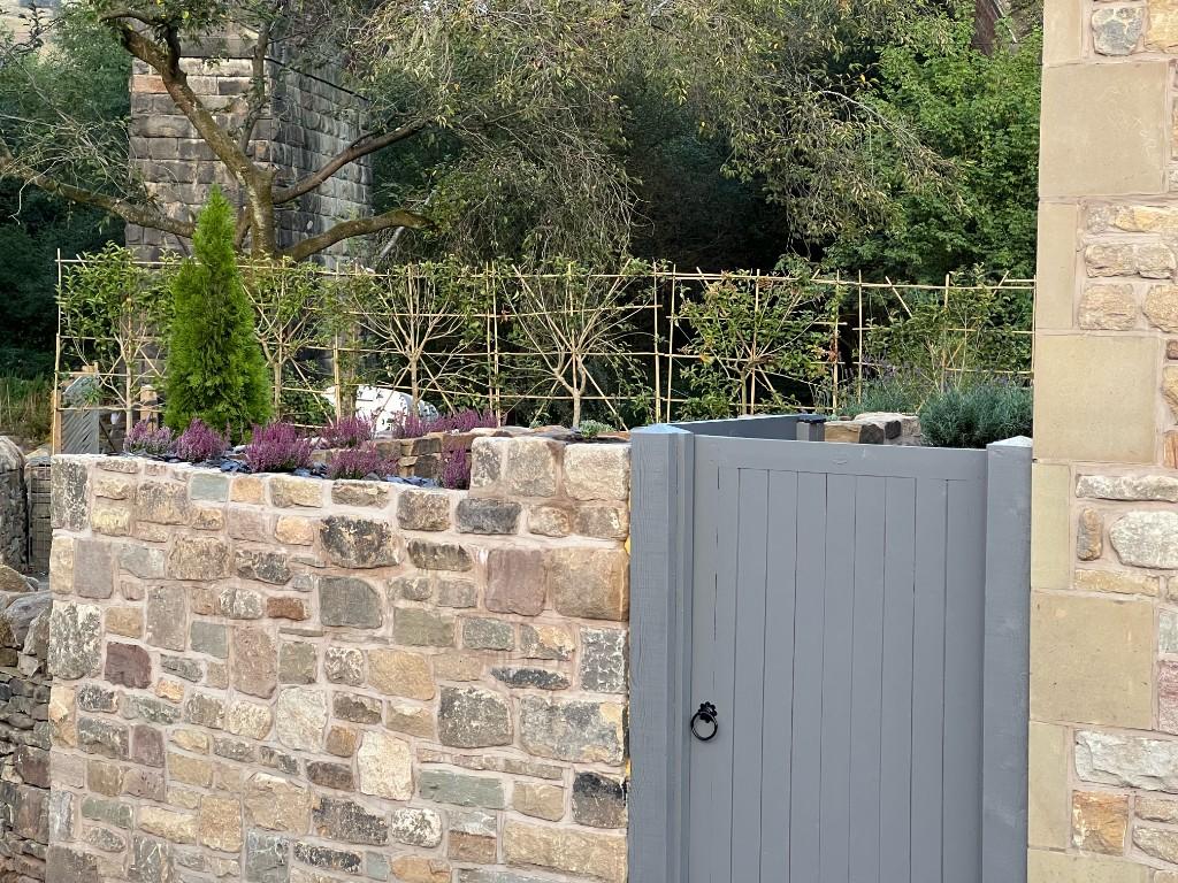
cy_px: 442
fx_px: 2620
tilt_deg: -4.4
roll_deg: -0.9
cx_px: 589
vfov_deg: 19.1
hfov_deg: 25.3
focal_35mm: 77
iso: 200
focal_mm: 9
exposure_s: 1/64
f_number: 2.8
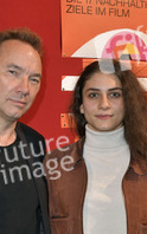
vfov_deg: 25.4
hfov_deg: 16.7
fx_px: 499
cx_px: 47
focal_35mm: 78
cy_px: 223
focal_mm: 38
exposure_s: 1/200
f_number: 5
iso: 2000
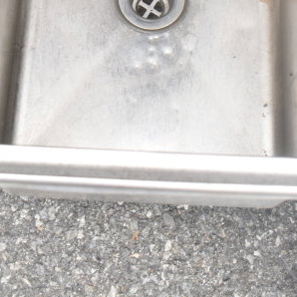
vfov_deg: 18.4
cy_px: -117
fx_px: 835
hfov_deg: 20.1
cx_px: 179
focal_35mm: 86
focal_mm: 22
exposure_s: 1/100
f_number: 5
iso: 200
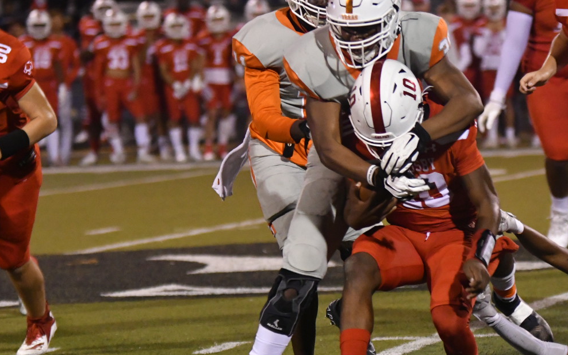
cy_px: 170
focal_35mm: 326
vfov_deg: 4.0
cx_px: 414
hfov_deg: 6.4
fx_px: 5045
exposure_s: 1/800
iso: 5000
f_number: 2.8
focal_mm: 130
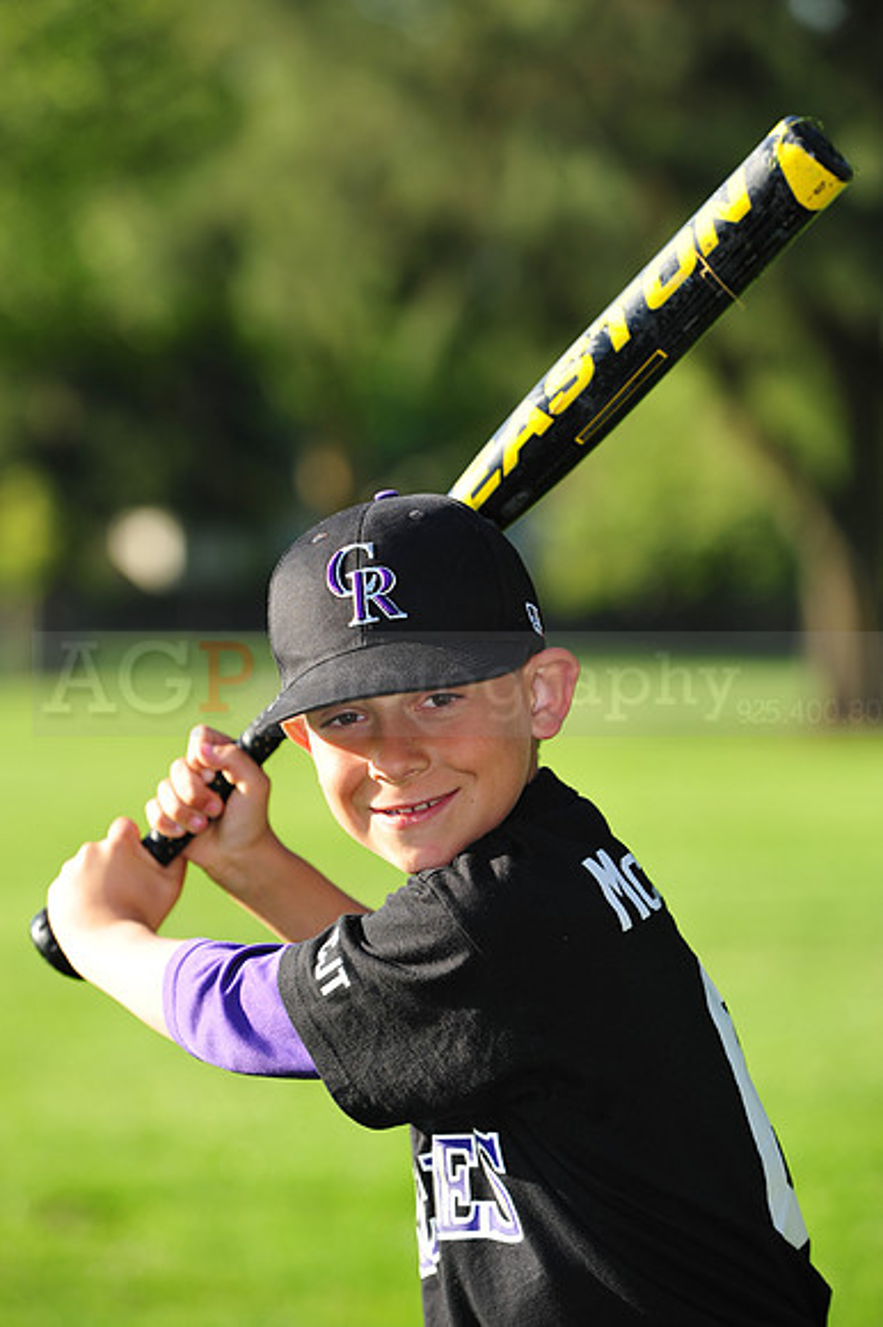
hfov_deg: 8.8
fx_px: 5709
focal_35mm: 155
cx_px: 442
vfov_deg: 13.3
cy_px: 664
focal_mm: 155
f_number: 5
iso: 200
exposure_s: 1/400
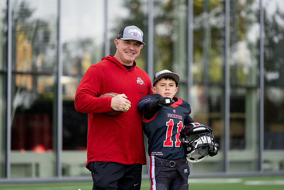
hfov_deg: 13.1
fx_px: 1239
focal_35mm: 157
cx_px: 142
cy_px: 95
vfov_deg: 8.7
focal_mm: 157
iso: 100
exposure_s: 1/400
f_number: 2.8
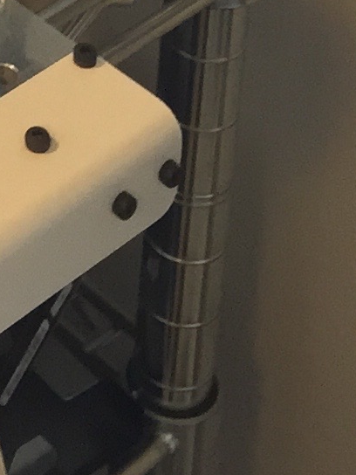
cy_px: -831
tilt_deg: -21.4
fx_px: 2386
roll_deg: +0.3
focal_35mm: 174
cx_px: -337
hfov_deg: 8.2
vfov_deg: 9.5
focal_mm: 4.15
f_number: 2.2
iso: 125
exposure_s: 1/30
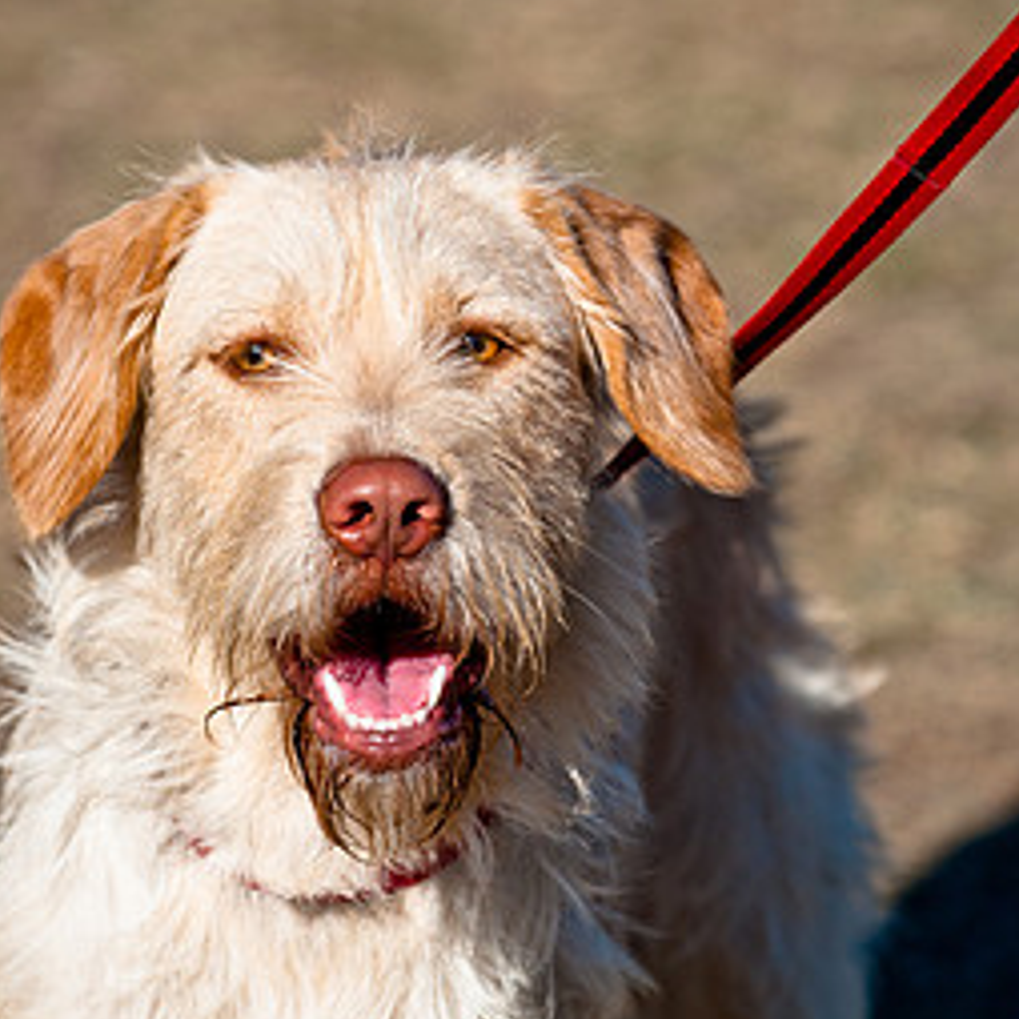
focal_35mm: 373
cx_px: 483
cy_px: 530
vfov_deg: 4.7
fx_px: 12414
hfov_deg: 4.7
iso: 200
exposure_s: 1/1600
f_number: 5
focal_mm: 165
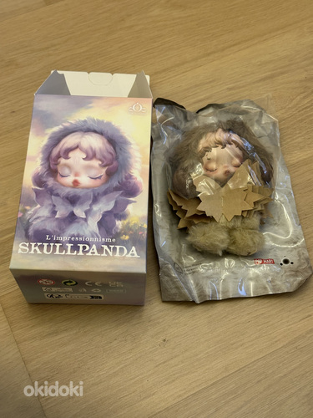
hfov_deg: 30.3
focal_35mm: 48
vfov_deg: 39.7
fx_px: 579
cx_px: 156
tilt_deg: -64.0
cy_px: 209
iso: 250
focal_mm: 6.86
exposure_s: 1/50
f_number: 1.78
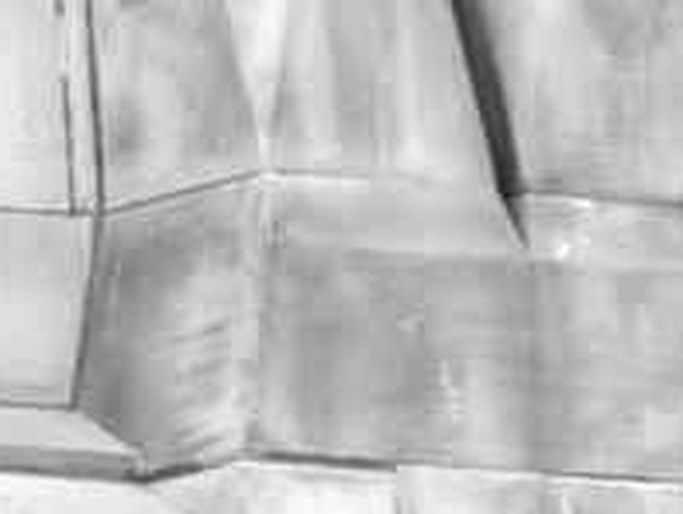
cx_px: -542
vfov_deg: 1.4
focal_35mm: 1053
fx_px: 20802
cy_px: 649
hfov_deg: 1.9
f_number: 5.6
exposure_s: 1/90
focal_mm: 48.5
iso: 80
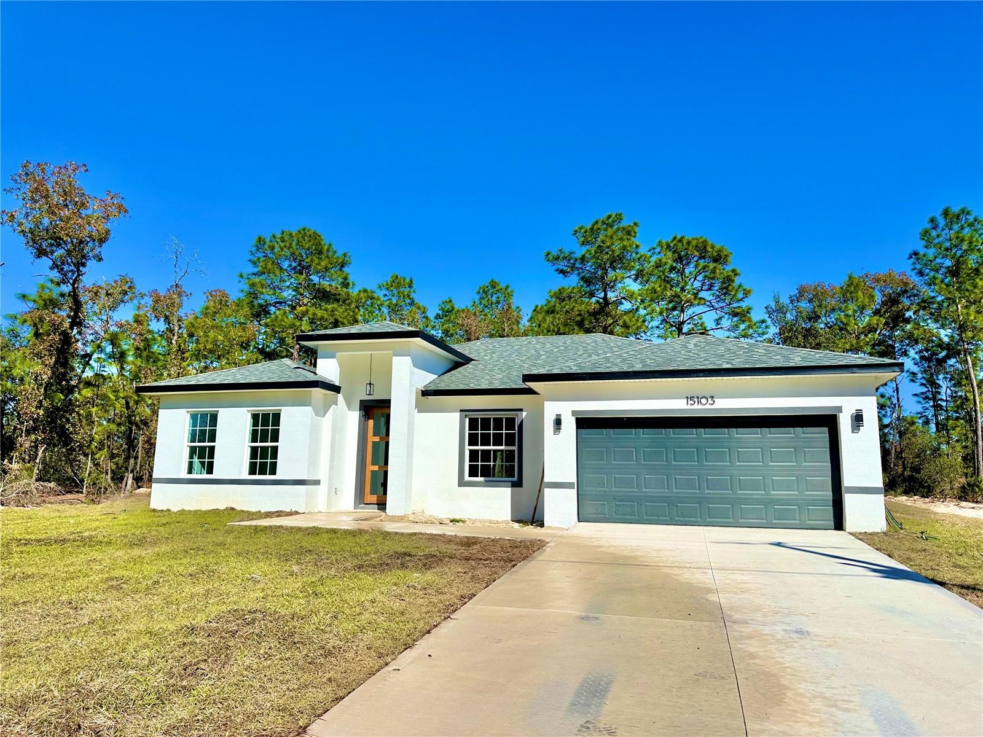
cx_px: 492
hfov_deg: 71.6
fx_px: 682
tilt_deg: +9.9
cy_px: 368
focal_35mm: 24
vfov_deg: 56.8
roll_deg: +0.0
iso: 80
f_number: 1.78
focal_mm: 6.86
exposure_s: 1/8929
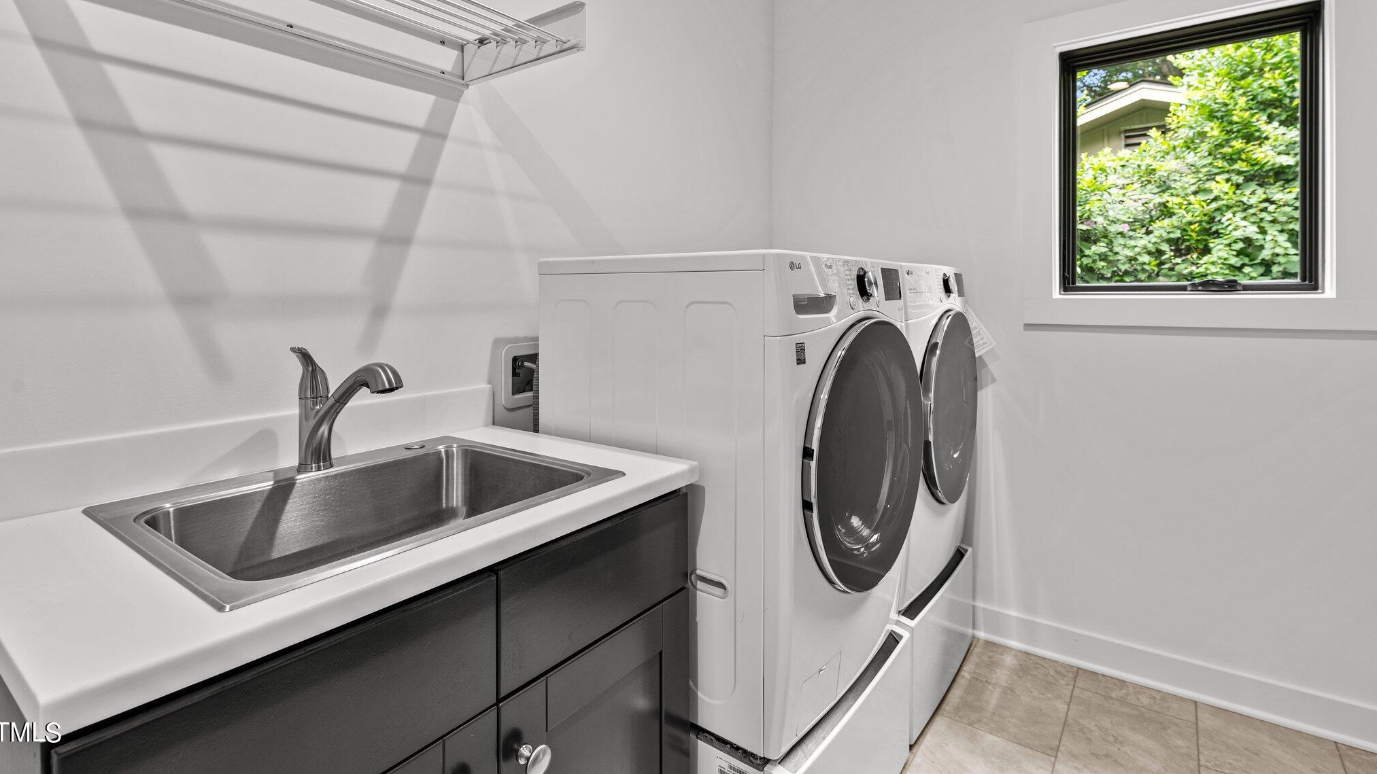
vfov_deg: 60.5
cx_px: 686
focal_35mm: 18
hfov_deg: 92.7
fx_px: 657
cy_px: 312
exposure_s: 1/4
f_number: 7.1
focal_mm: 17
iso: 400
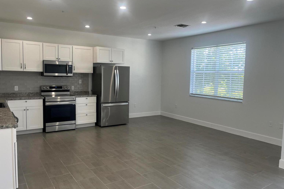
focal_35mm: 28
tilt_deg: -3.8
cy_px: 96
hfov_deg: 65.5
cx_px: 138
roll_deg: -1.2
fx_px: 221
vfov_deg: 46.4
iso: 80
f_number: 1.6
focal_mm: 5.1
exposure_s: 1/120
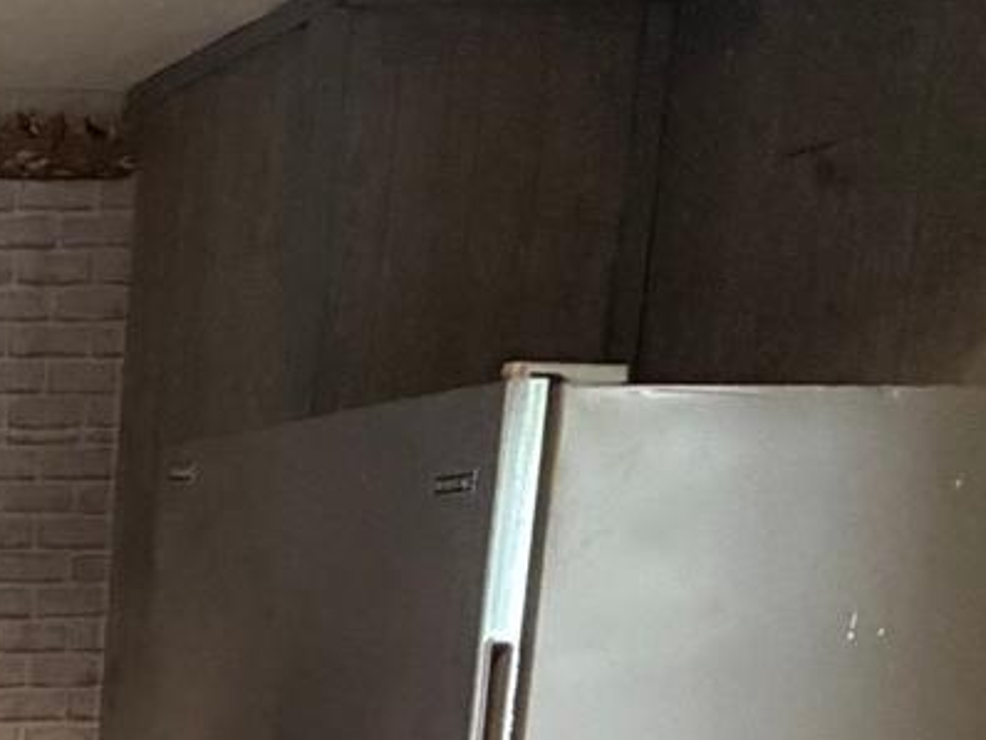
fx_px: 2052
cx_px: -827
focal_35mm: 72
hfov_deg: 19.5
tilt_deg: -8.8
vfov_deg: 18.8
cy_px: 985
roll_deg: +0.7
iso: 500
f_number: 2.2
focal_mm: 2.22
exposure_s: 1/60
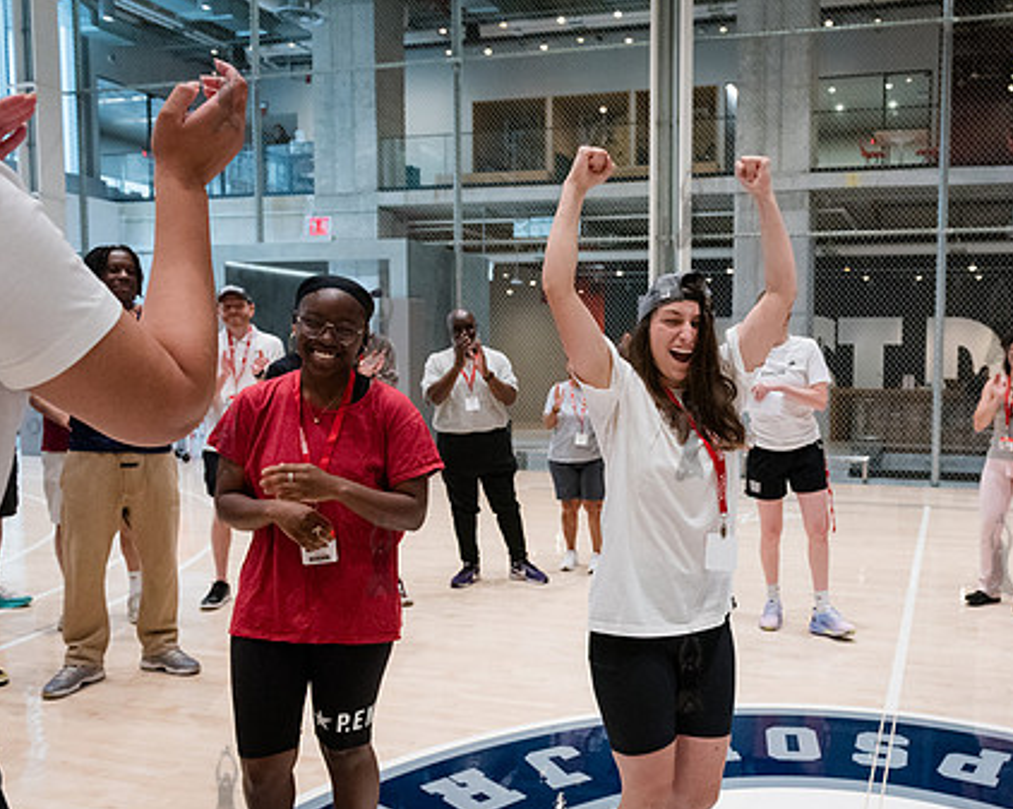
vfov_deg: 45.7
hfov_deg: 54.4
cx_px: 689
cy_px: 438
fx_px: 959
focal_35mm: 32
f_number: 4
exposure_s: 1/500
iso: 5000
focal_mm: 24
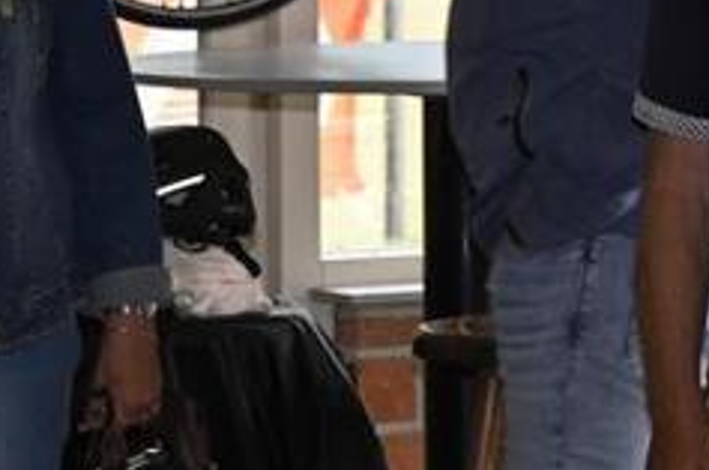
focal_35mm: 293
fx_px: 5759
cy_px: -67
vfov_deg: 4.7
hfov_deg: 7.0
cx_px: 604
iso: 200
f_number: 4.5
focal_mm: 70
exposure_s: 1/80
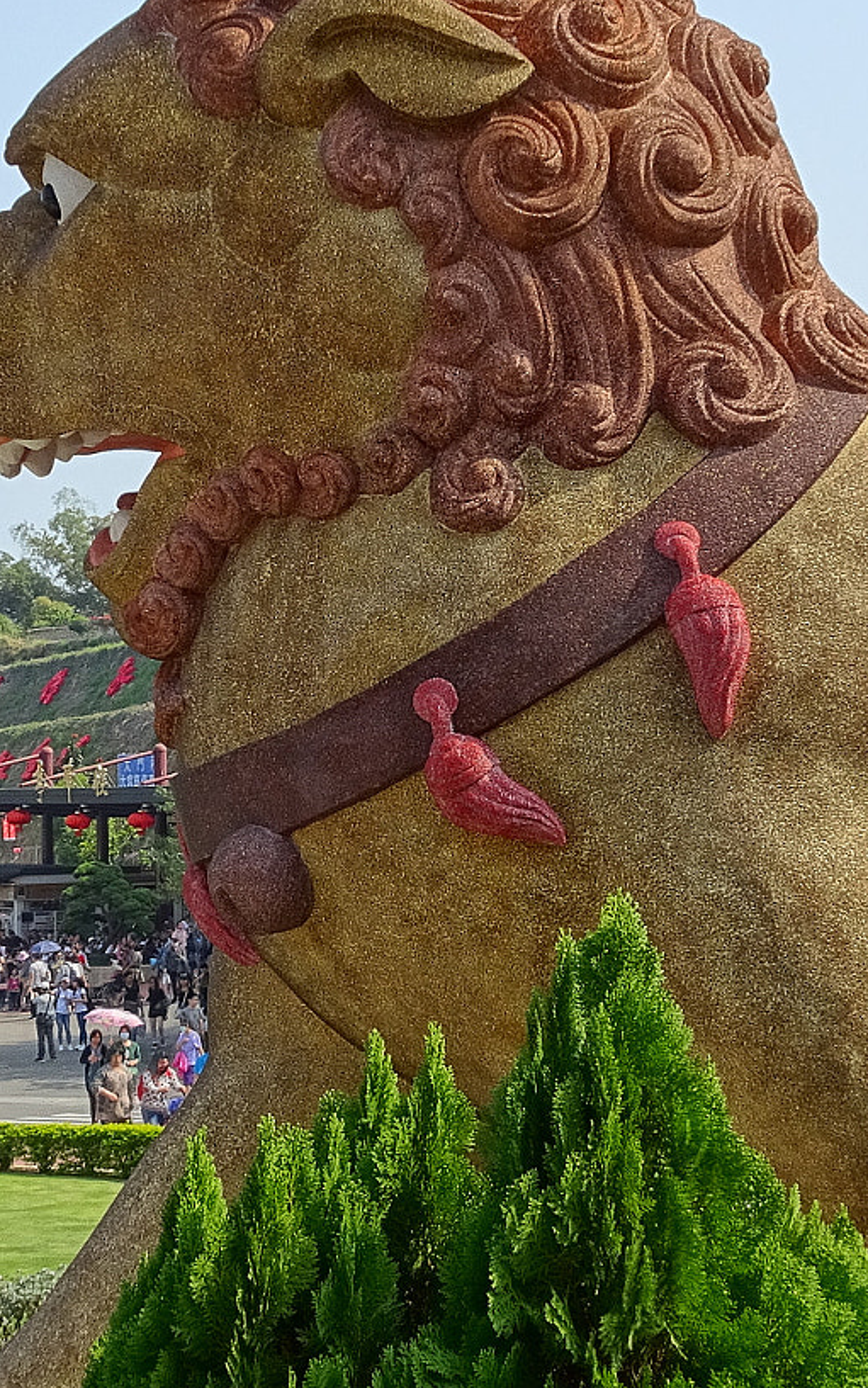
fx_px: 3140
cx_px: 323
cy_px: 671
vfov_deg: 24.9
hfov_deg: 15.7
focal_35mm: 83
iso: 100
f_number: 4
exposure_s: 1/500
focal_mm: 6.8
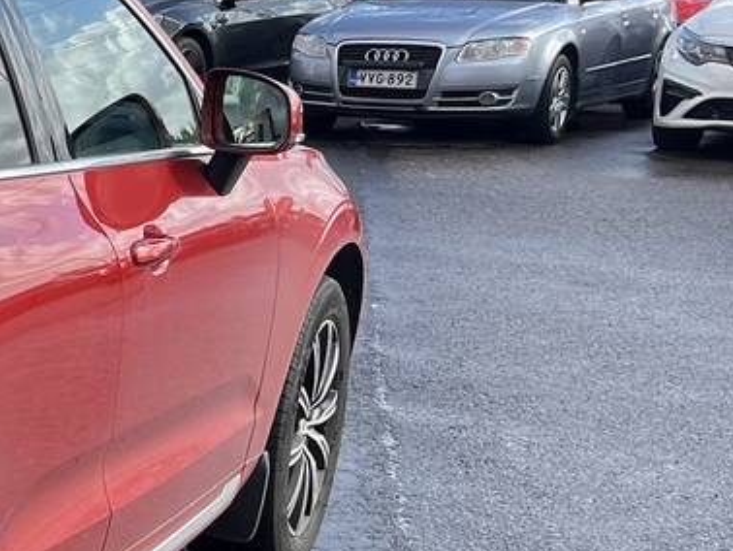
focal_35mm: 99
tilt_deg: -14.2
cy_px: 462
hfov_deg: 16.9
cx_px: -529
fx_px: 2098
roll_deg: +0.9
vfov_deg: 14.8
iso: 50
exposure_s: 1/1695
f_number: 1.6
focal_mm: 5.1
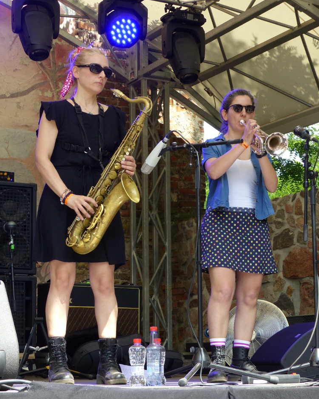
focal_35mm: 69
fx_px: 814
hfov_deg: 22.2
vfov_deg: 27.5
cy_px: 208
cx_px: 159
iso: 100
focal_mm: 11.9
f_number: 4
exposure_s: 1/160
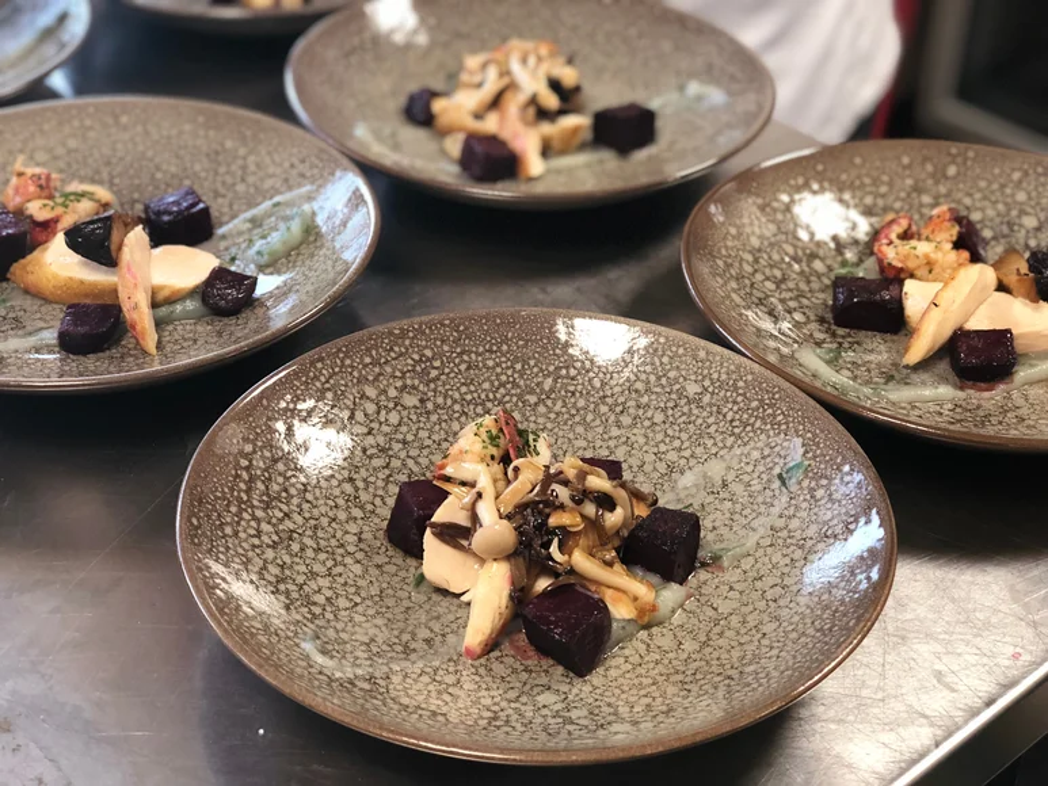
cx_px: 524
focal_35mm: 57
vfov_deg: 25.7
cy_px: 393
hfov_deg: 33.8
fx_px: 1726
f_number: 2.8
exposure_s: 1/33
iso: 125
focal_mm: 6.6
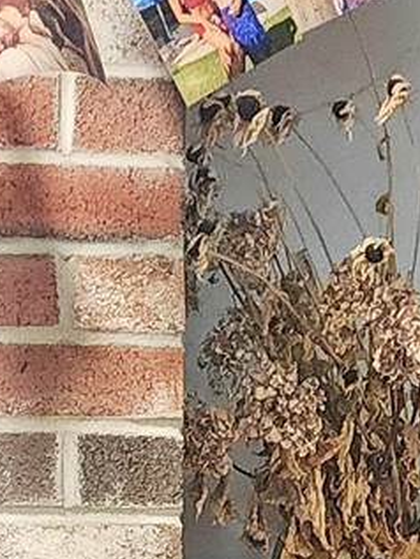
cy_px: 1446
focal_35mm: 167
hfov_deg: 8.9
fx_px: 2700
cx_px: 199
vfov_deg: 10.0
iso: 640
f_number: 1.8
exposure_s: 1/120
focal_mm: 6.4
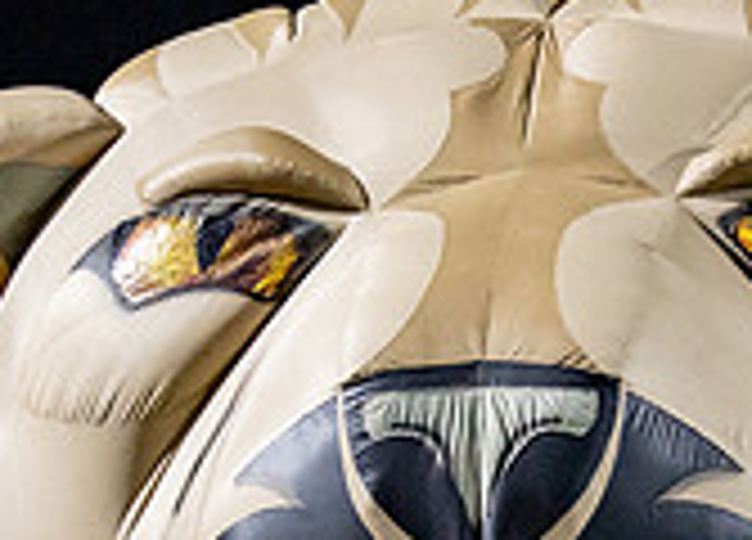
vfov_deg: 1.9
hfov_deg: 2.6
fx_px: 16350
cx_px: 653
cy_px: 954
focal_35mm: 764
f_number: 2.8
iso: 3200
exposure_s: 1/1000
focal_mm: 200
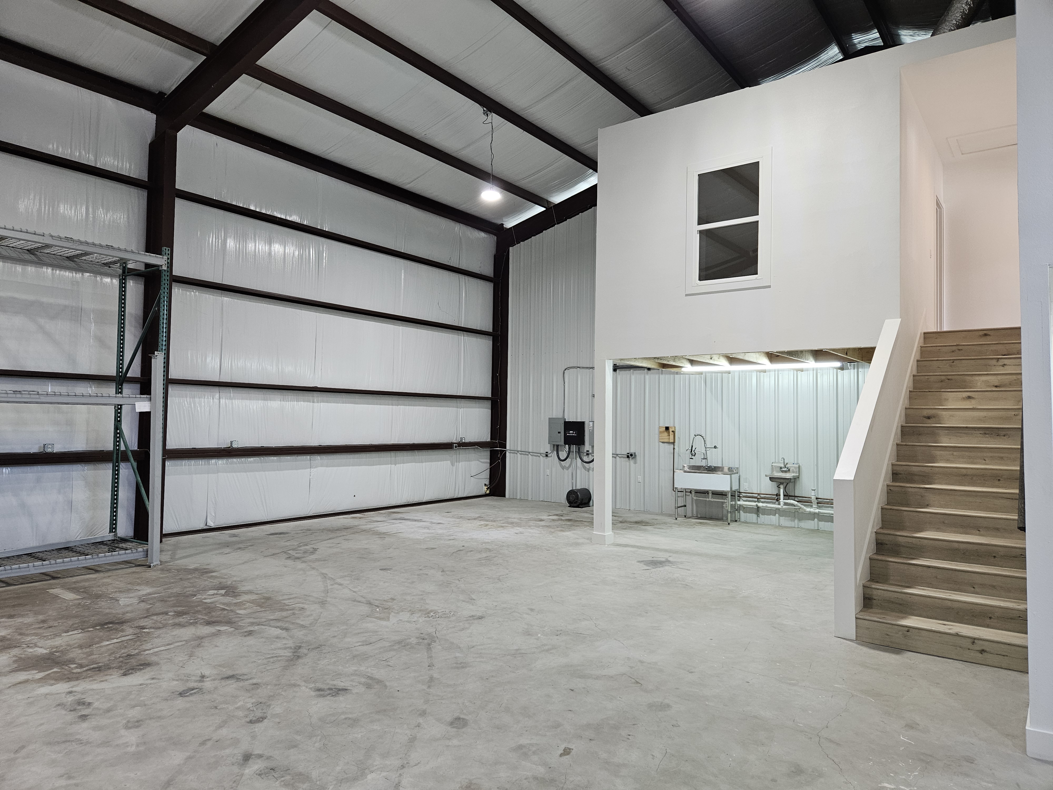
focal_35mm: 23
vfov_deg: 58.9
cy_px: 395
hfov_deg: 73.9
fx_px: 700
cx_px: 526
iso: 200
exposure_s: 1/120
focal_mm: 5.4
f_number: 1.8
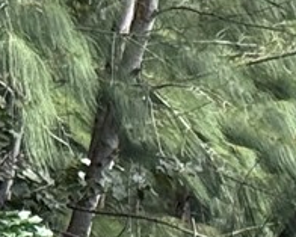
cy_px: 622
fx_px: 3348
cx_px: 1130
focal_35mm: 382
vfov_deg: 4.0
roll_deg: +0.2
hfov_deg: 4.7
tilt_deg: +1.3
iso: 64
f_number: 1.78
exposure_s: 1/837
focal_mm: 6.76
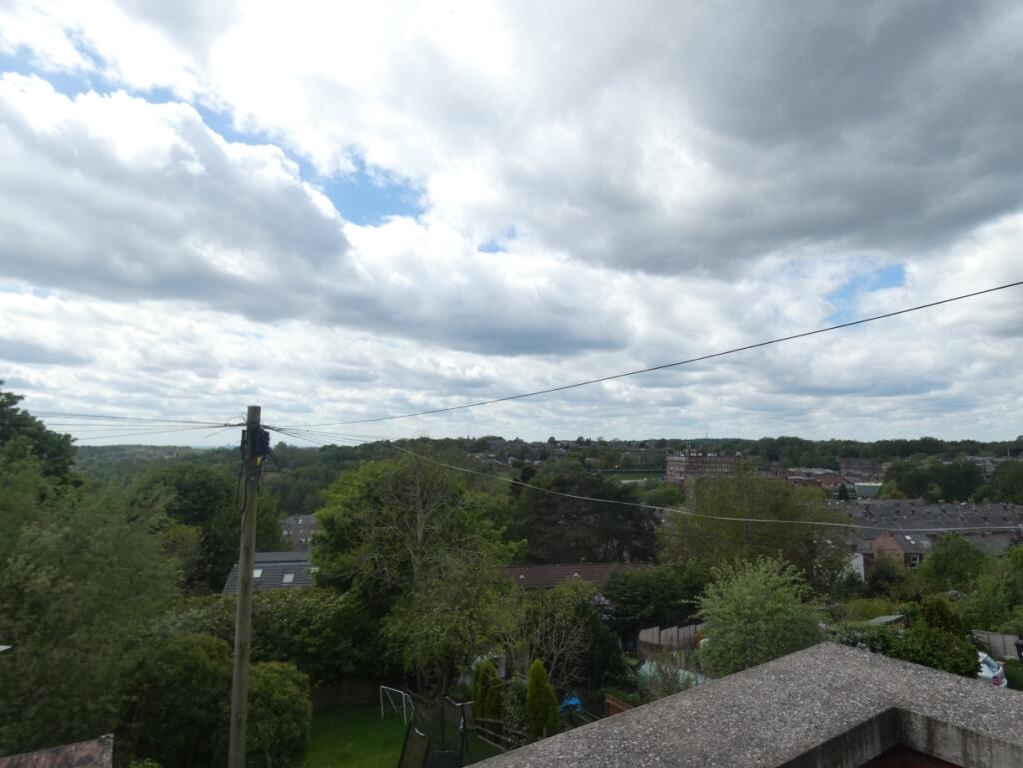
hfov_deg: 81.7
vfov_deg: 66.0
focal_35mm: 20
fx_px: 591
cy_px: 384
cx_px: 512
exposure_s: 1/1000
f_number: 3.2
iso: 80
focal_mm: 3.6
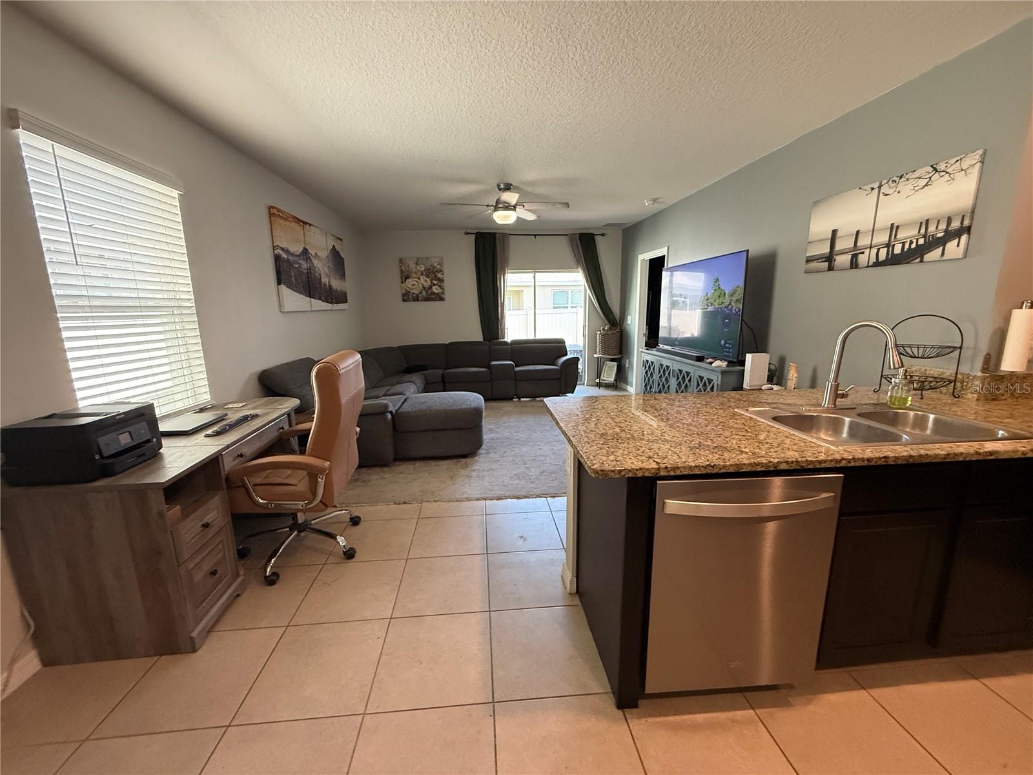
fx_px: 418
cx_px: 516
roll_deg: +1.5
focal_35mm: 14
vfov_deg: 85.7
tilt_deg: -9.9
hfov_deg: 102.1
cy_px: 388
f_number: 2.2
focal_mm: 2.22
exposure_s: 1/120
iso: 640
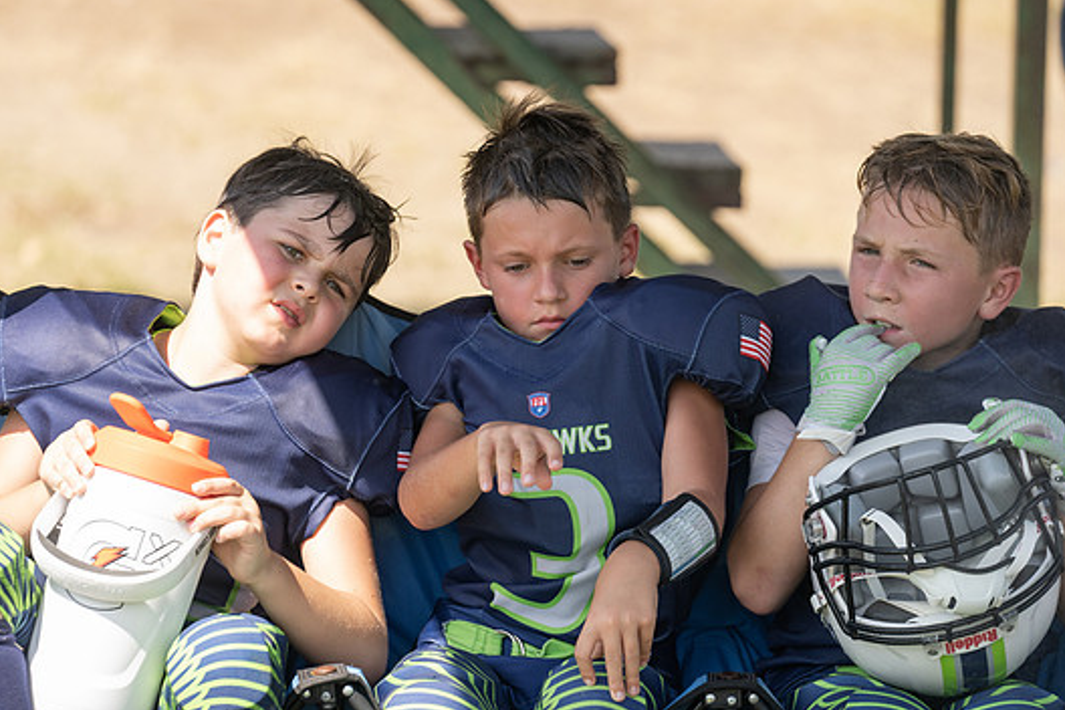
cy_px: 350
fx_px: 6212
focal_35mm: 210
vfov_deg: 6.5
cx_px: 486
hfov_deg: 9.8
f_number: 4
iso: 160
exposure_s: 1/500
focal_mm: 191
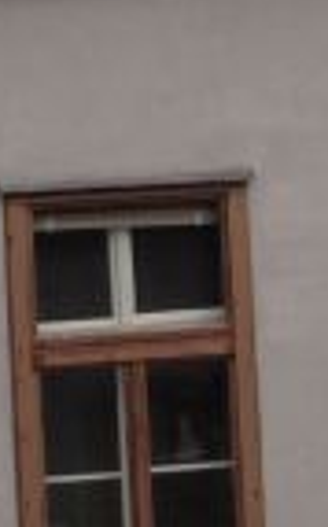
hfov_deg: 7.8
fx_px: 2381
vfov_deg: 11.8
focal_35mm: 166
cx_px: -55
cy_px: -354
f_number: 2.4
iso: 64
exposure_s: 1/1314
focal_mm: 4.28
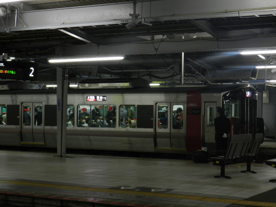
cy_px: 104
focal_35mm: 76
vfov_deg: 19.4
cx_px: 138
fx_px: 606
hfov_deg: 25.7
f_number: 4.8
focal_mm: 13.5
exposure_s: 1/30
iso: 400
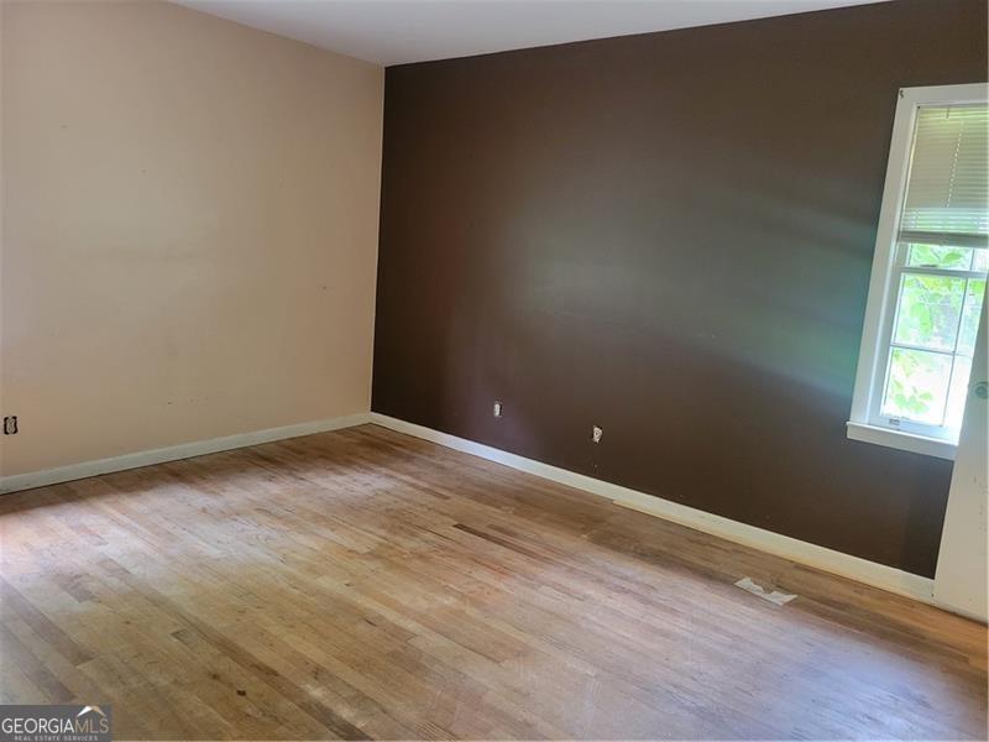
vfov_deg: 53.1
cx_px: 494
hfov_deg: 67.3
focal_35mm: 26
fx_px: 743
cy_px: 371
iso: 500
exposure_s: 1/40
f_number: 1.8
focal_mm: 5.4
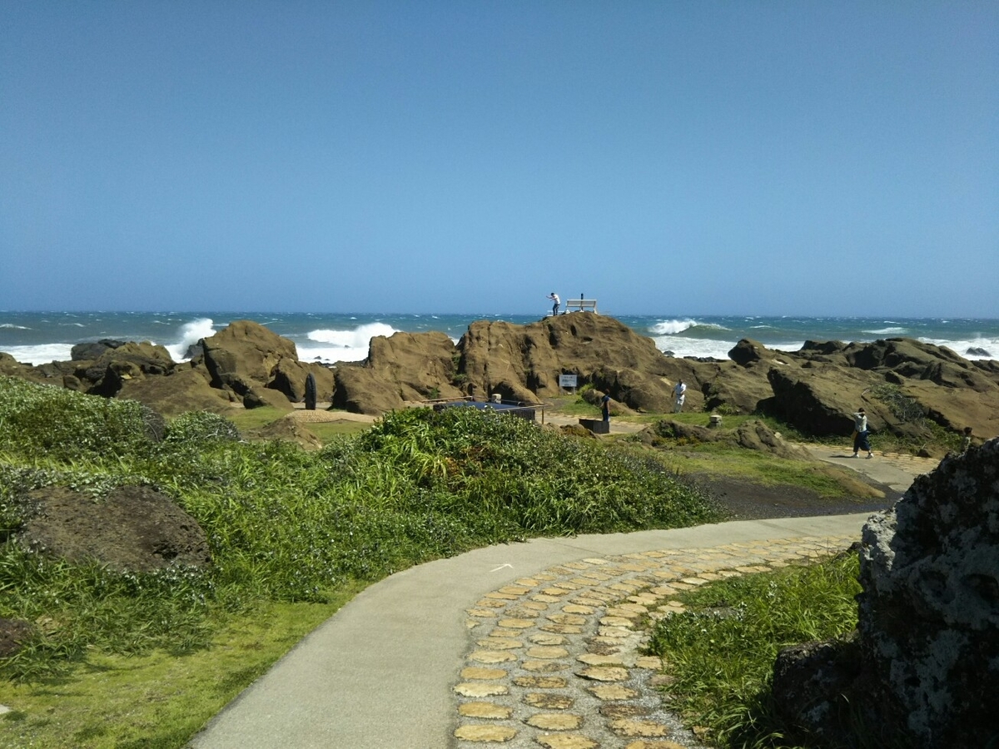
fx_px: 866
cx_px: 500
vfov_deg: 46.8
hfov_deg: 60.0
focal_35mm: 30
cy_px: 374
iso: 25
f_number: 2.2
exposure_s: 1/1299
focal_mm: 4
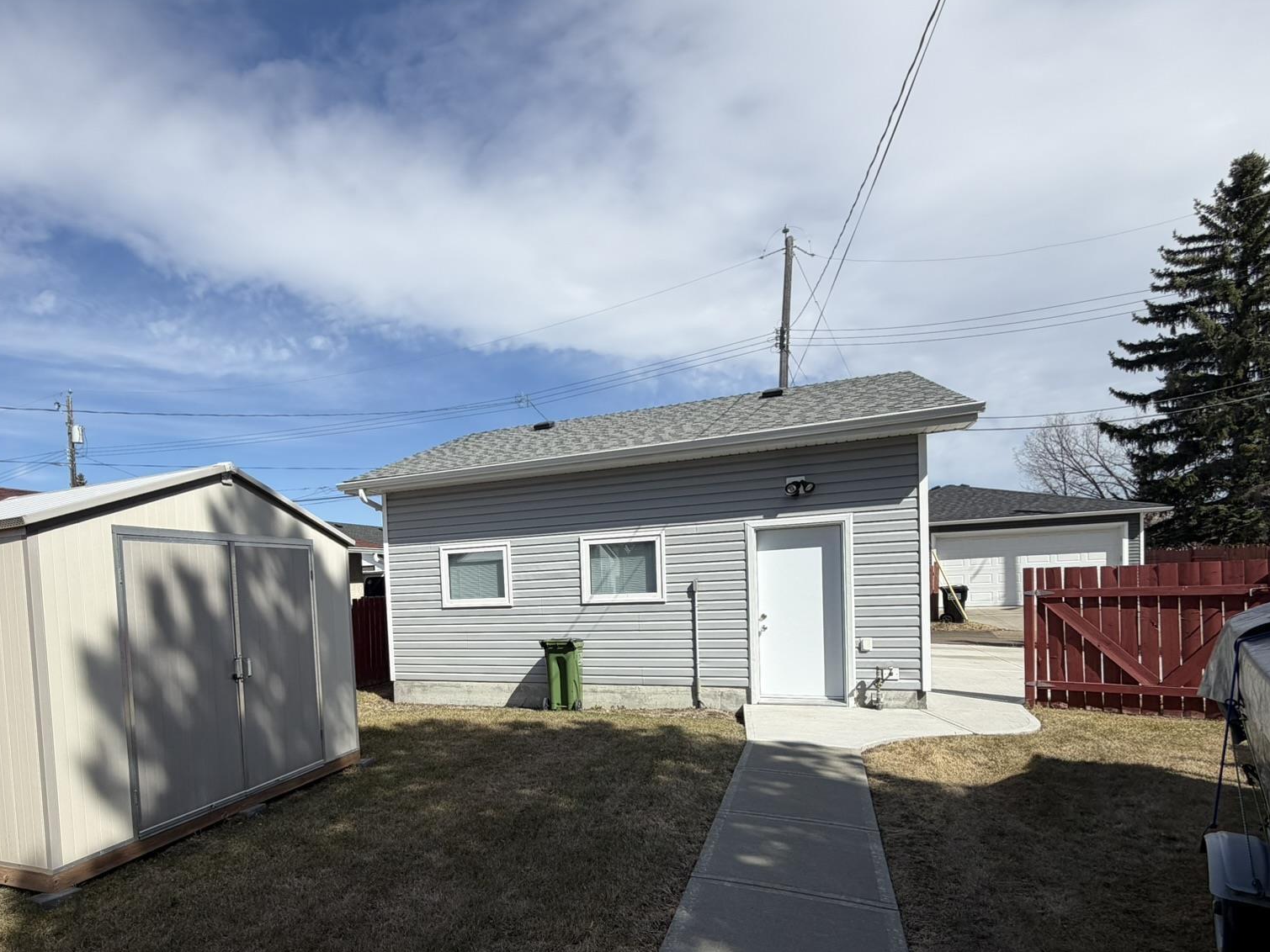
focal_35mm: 19
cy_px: 611
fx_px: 697
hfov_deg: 83.3
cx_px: 491
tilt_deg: -2.2
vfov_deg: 67.3
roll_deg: +2.6
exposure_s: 1/1167
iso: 20
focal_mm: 2.22
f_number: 2.2
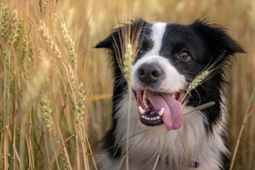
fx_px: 496
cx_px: 128
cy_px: 85
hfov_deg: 28.8
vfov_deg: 19.5
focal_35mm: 70
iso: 800
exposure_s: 1/1250
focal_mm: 70
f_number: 2.8
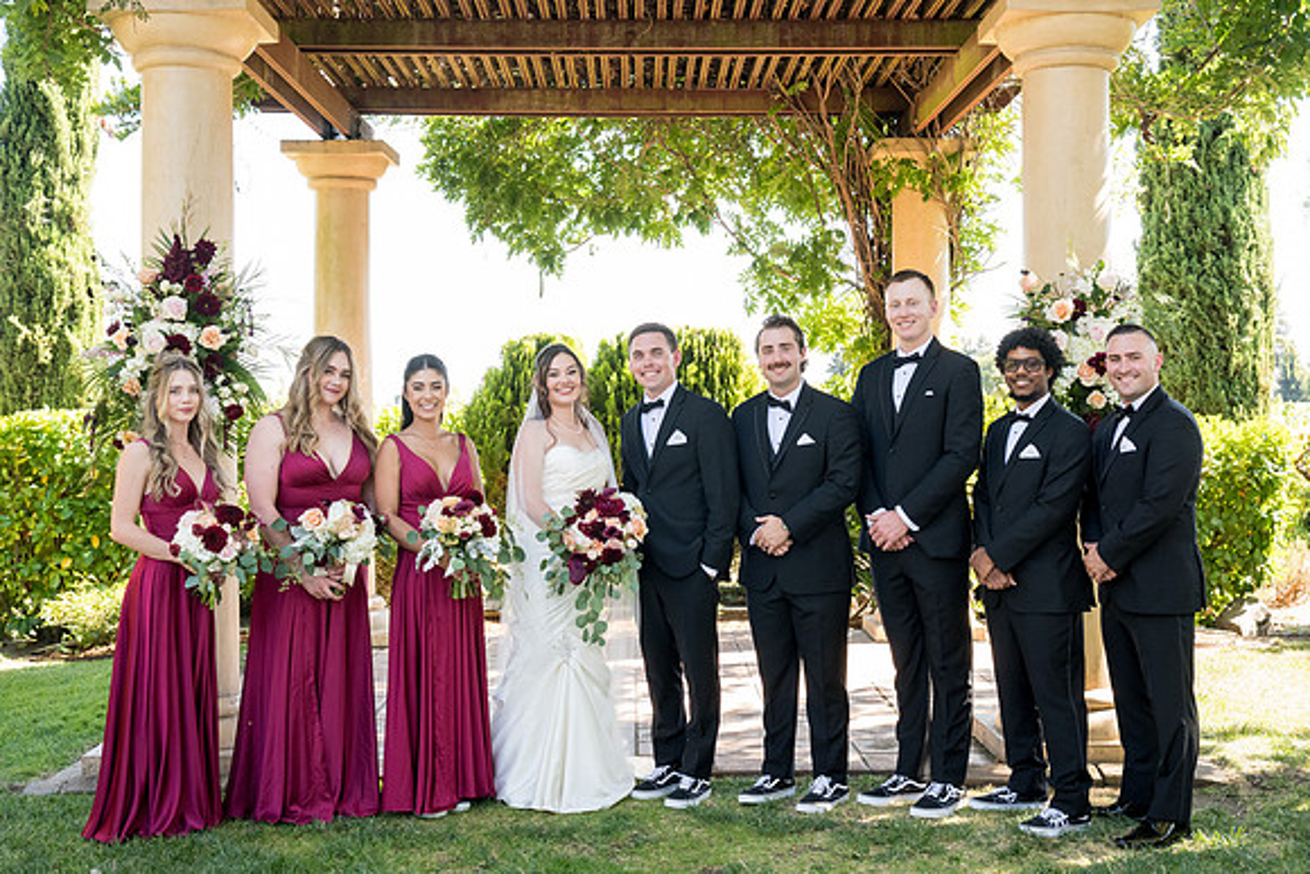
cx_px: 689
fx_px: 1647
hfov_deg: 43.4
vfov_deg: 29.7
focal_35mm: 45
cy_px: 414
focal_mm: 43
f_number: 6.3
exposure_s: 1/320
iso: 1600
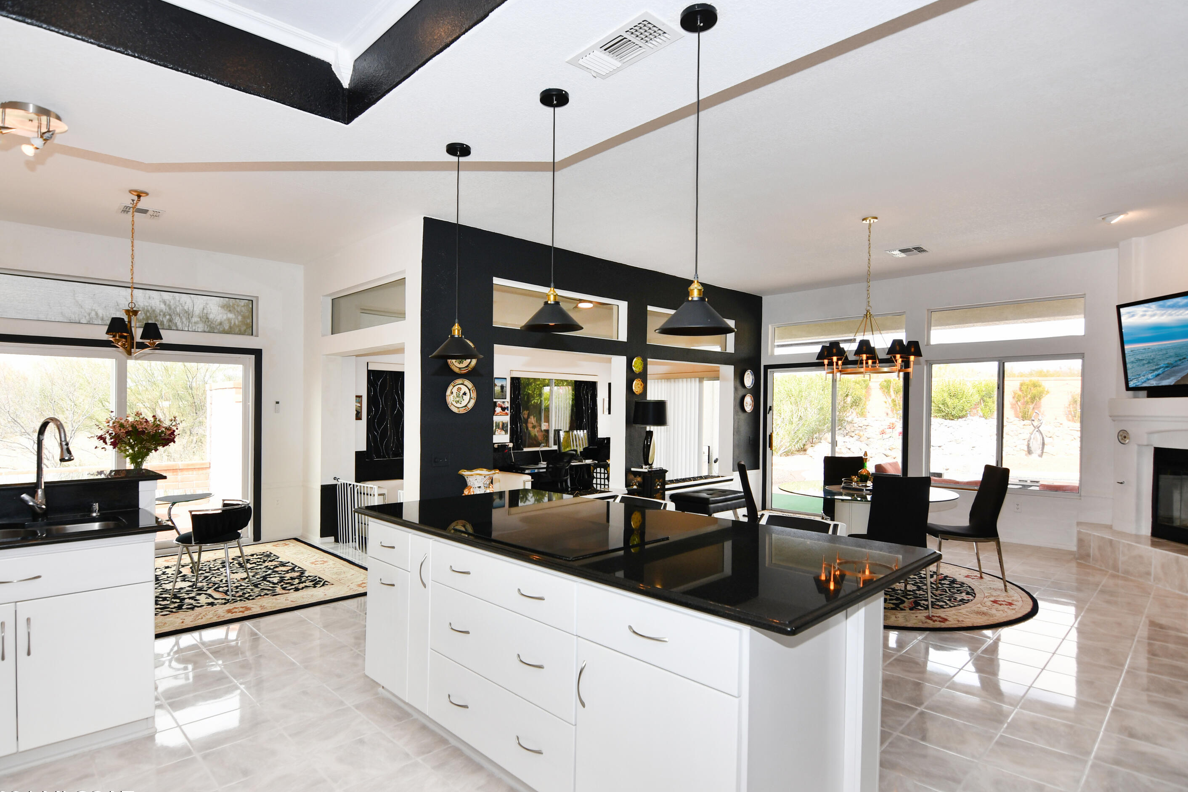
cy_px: 418
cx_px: 594
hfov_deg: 93.3
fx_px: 561
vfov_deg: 70.4
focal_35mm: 17
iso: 200
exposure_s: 1/125
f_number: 5.6
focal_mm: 11
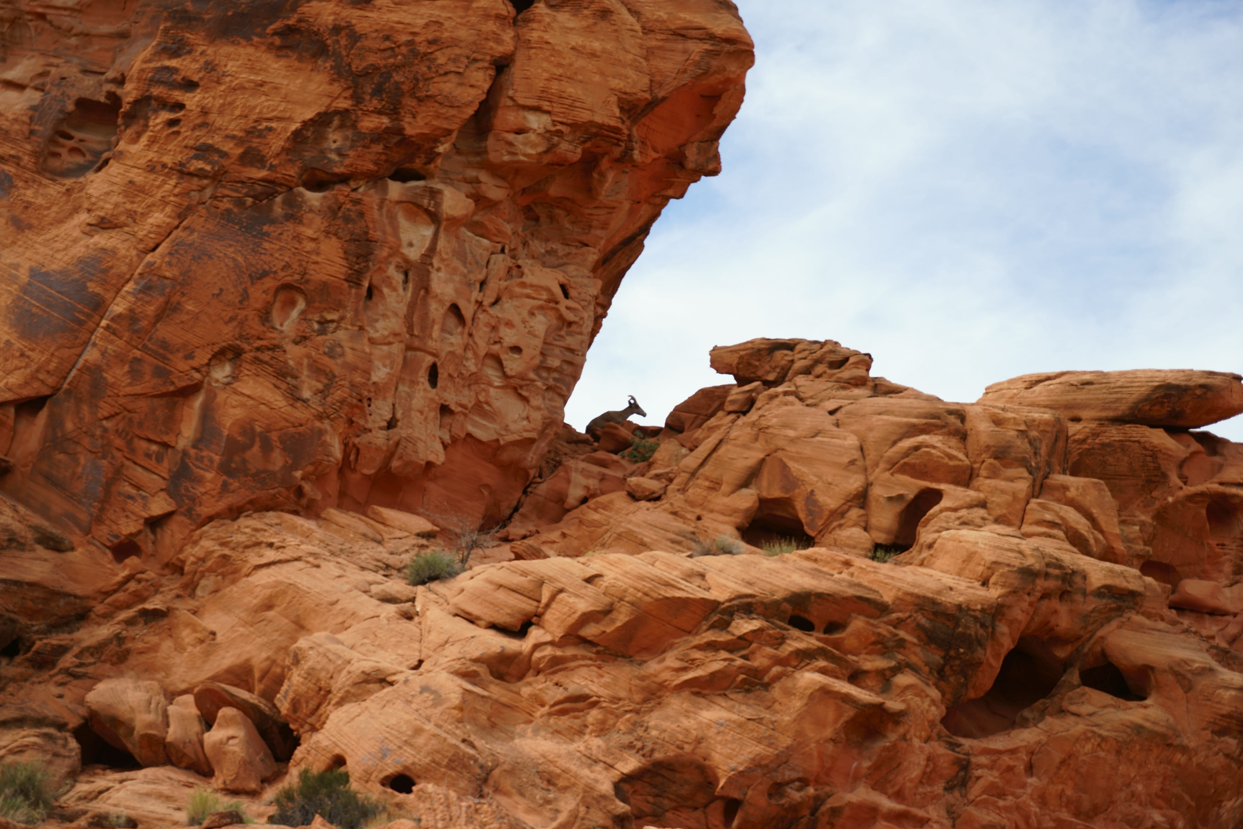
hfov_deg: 28.8
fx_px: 2417
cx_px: 622
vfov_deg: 19.5
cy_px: 414
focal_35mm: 70
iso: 100
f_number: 4.5
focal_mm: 70
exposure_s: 1/640
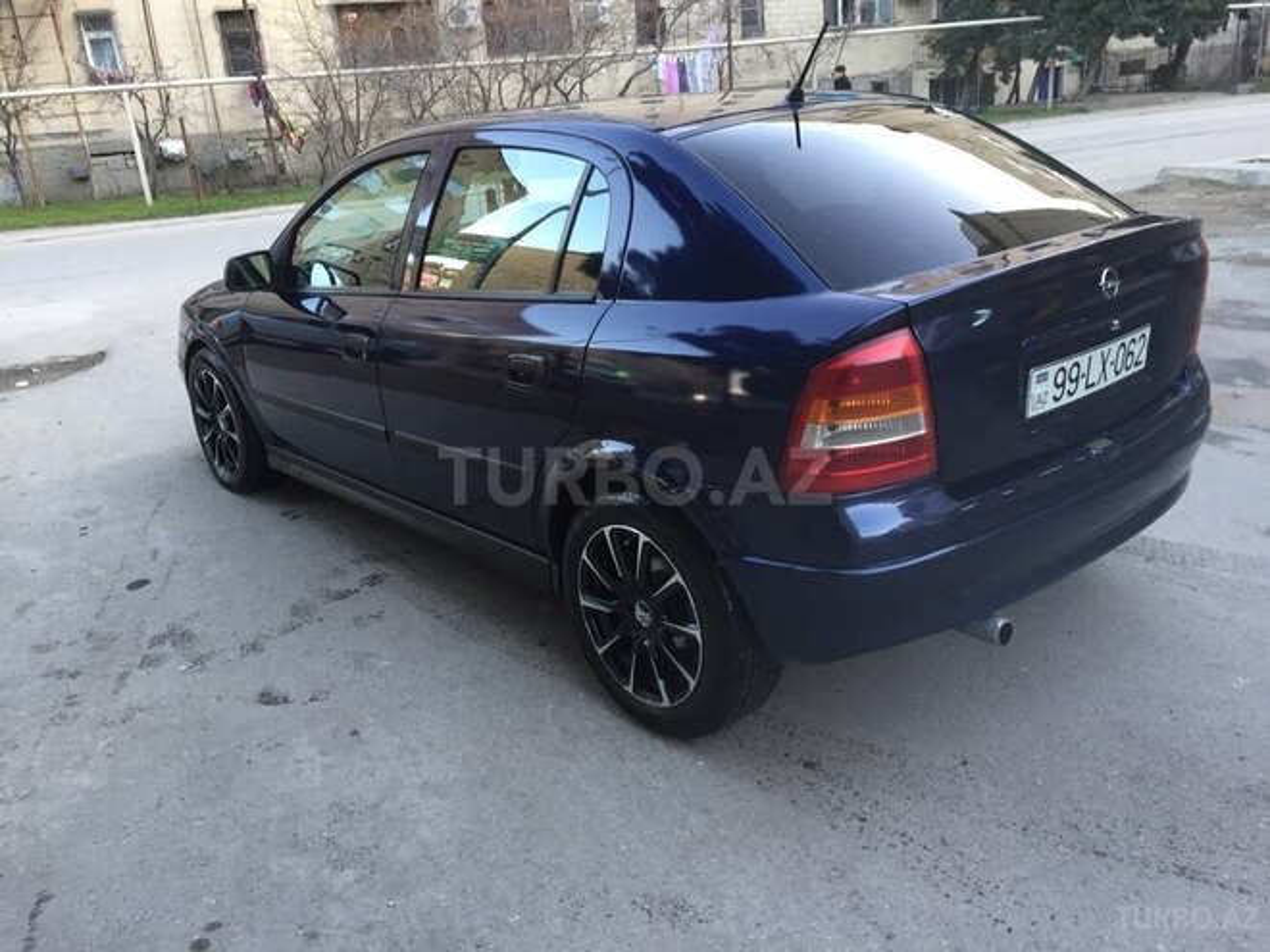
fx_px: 1064
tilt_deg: -20.1
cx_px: 635
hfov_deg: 61.7
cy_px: 476
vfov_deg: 48.2
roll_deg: +4.3
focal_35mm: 29
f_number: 2.2
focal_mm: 4.15
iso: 80
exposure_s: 1/33
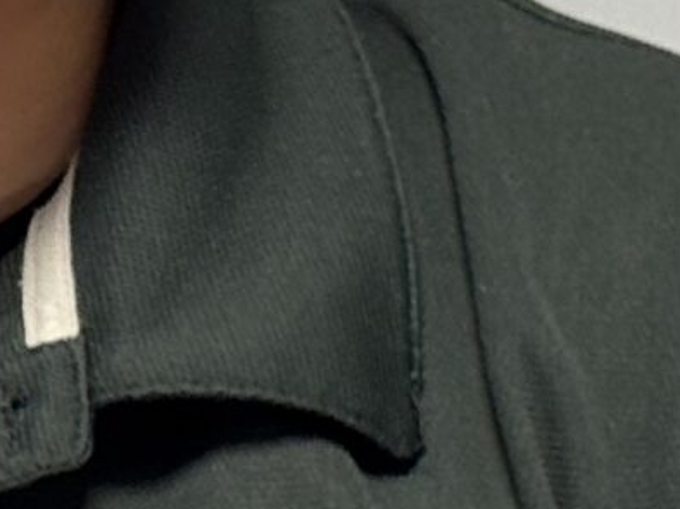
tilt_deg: -0.8
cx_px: -183
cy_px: -169
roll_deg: +0.1
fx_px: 6125
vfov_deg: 4.7
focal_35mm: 312
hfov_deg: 6.3
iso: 100
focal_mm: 6.76
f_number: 1.78
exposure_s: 1/64
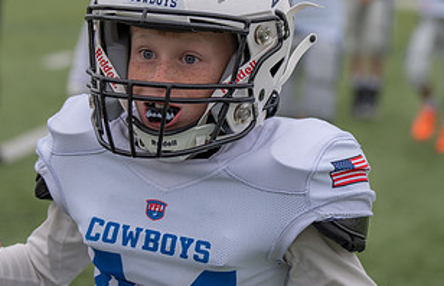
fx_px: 1976
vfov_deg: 8.2
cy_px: 7
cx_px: 228
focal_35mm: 162
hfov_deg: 12.8
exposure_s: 1/1250
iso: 200
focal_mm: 70
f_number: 2.8
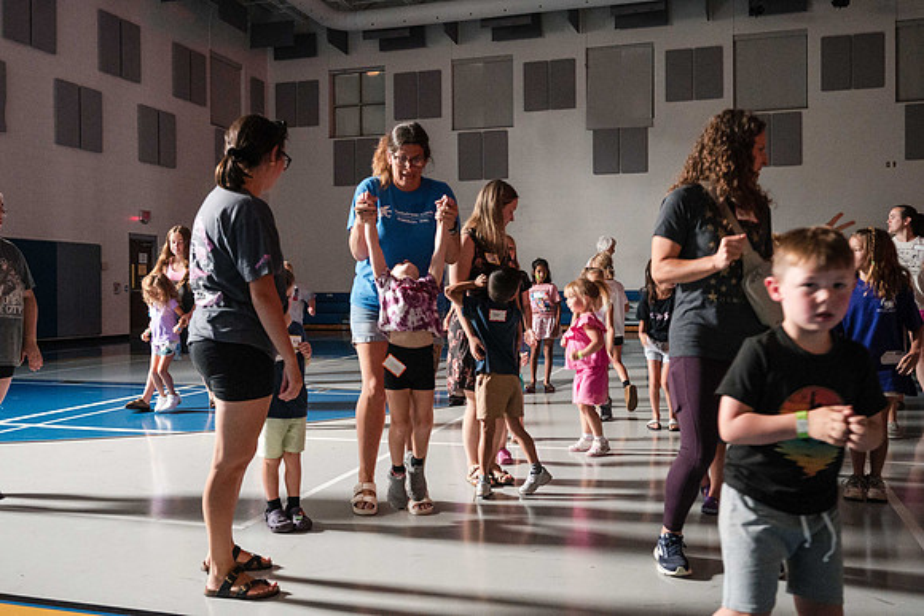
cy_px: 298
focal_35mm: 33
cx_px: 447
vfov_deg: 39.6
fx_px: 855
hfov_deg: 56.7
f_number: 4
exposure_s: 1/60
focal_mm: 30
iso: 8000
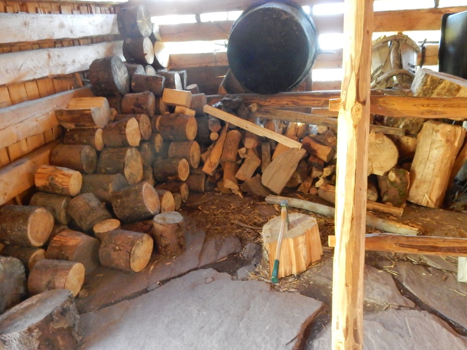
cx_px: 234
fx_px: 337
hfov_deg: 69.4
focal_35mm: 25
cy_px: 175
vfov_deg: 54.9
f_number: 3.7
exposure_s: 1/15
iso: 800
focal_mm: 4.5
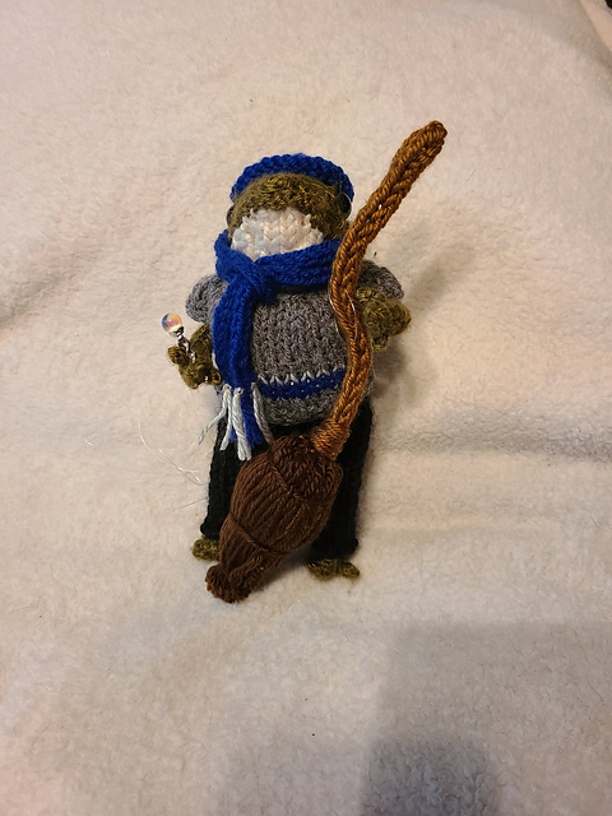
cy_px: 408
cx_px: 306
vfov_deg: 67.3
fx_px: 613
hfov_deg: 53.1
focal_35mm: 26
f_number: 1.8
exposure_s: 1/40
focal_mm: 5.4
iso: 320
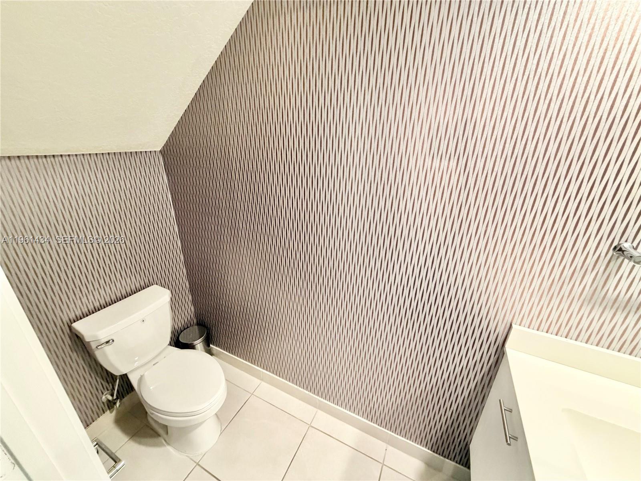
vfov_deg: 85.7
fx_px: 259
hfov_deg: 102.1
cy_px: 240
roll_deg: -1.3
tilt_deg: -22.4
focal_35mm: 14
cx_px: 320
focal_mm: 2.22
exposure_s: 1/60
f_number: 2.2
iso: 640
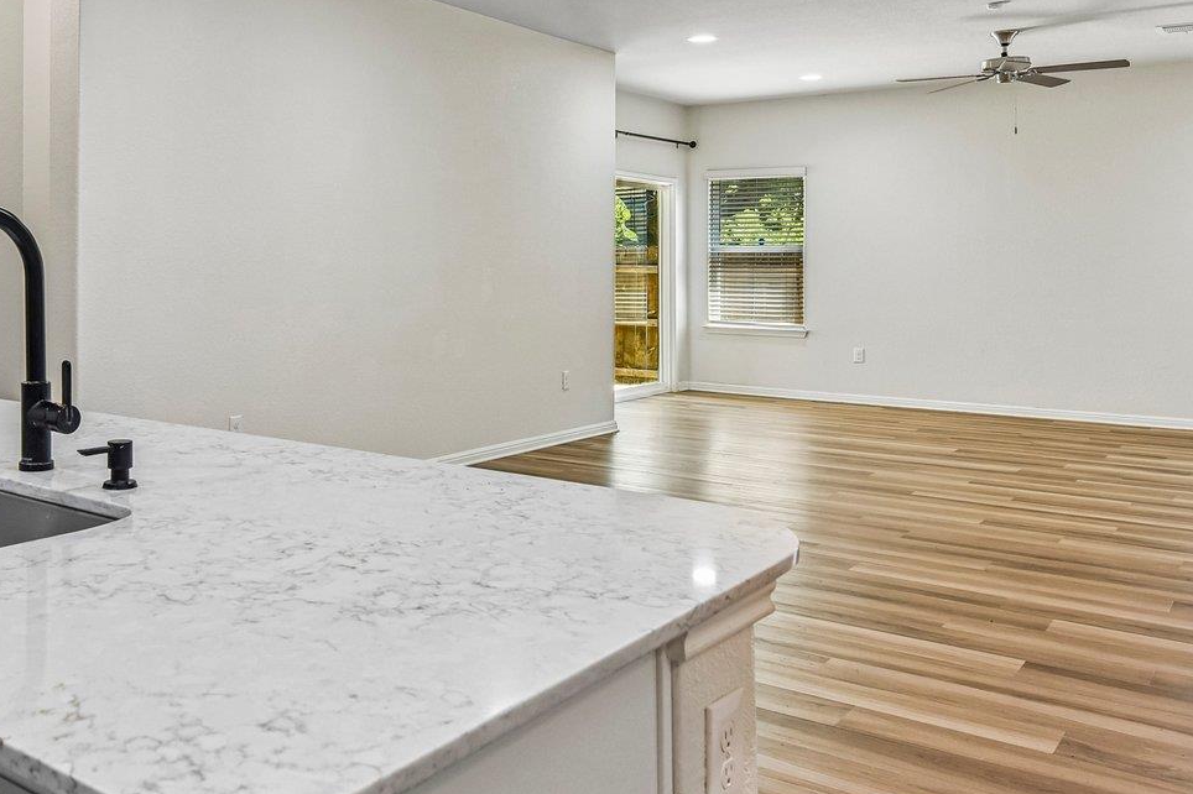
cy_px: 265
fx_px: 1126
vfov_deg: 38.4
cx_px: 323
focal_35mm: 34
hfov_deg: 53.7
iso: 400
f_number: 8
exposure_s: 1/15
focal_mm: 16
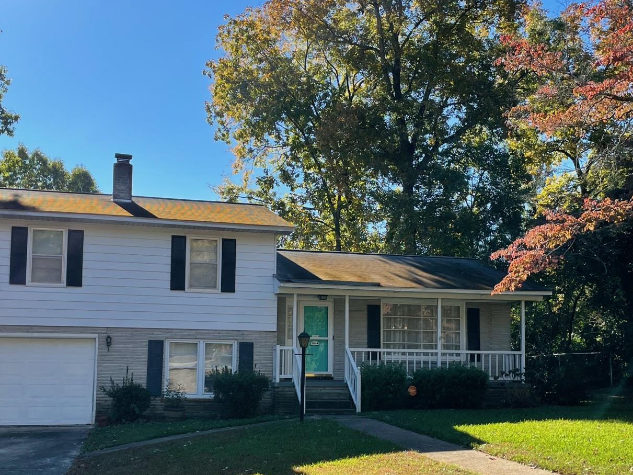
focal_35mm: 44
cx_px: 301
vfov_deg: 32.6
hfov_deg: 42.9
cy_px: 312
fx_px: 805
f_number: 1.6
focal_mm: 4.2
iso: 32
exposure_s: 1/1247
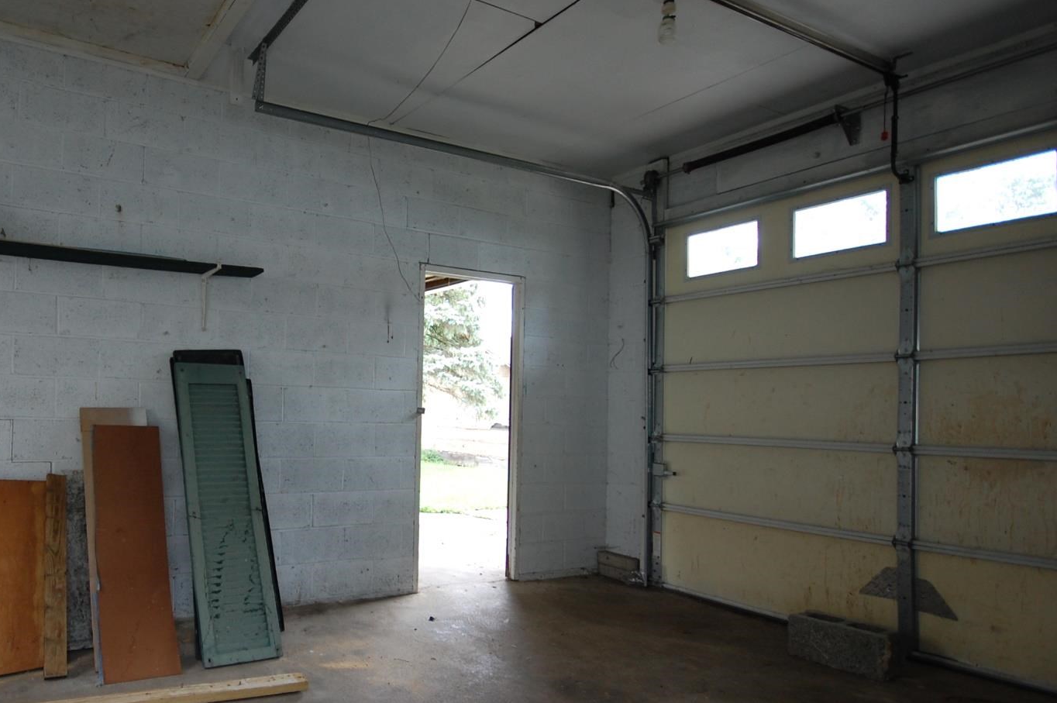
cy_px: 401
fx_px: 645
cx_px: 294
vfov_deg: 56.9
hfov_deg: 74.3
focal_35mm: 22
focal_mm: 10
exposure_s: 1/100
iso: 400
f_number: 5
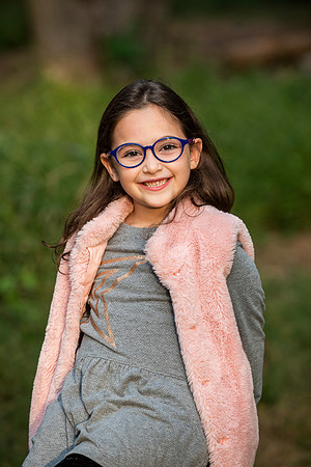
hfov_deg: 8.6
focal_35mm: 160
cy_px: 234
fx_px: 2073
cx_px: 156
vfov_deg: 12.8
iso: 800
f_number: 4.5
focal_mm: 160
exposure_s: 1/640
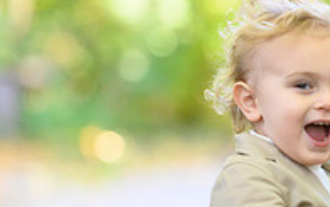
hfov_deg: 4.8
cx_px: 418
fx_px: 3935
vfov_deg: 3.0
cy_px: 126
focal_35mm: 437
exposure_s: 1/200
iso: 1600
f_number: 3.2
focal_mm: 145
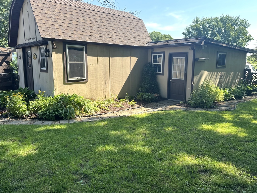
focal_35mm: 27
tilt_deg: -9.5
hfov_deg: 65.3
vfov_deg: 51.4
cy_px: 96
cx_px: 120
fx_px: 200
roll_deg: +0.3
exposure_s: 1/966
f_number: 1.78
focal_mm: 6.76
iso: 80
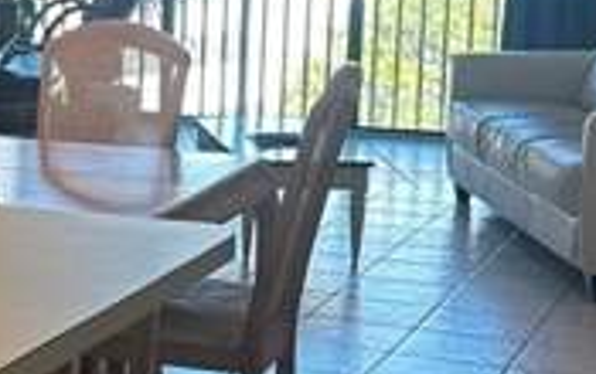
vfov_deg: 11.3
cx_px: -126
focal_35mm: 116
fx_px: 1887
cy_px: 153
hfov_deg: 17.1
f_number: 1.78
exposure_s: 1/120
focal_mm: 6.86
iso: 64
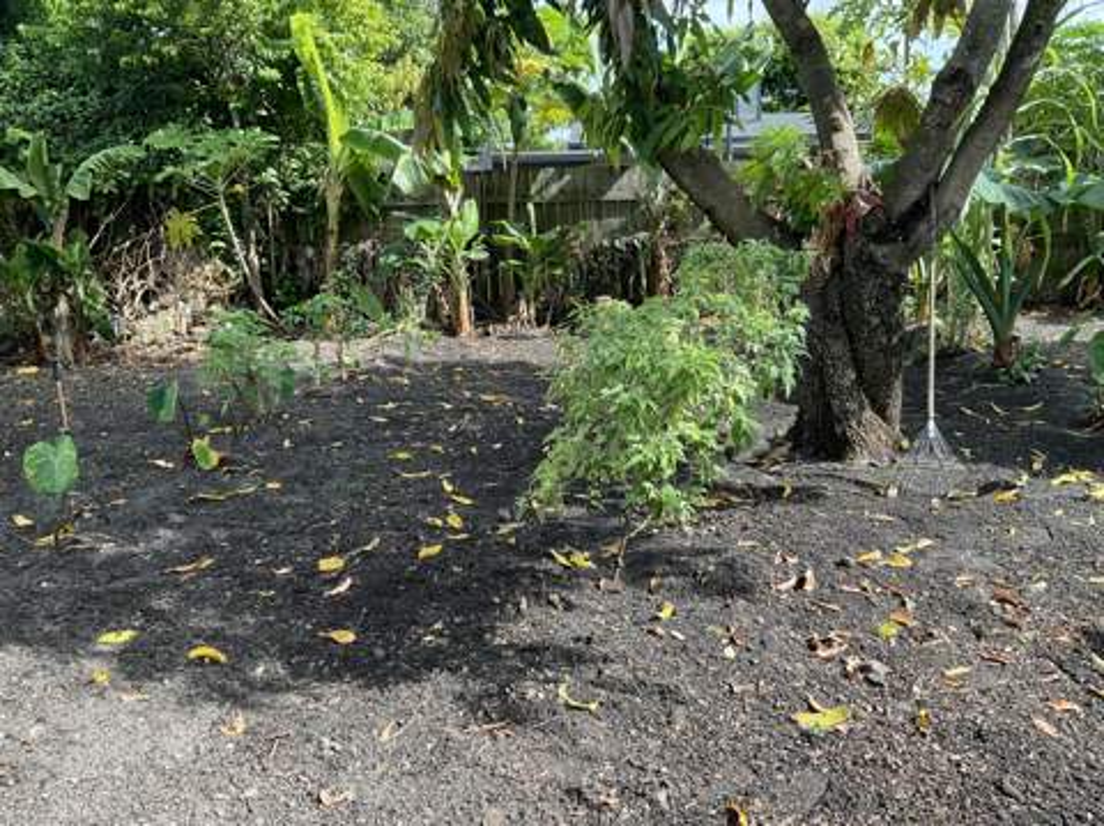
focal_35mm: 29
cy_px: 413
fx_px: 924
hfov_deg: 61.7
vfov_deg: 48.2
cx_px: 552
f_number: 1.8
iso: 16
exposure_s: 1/264
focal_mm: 3
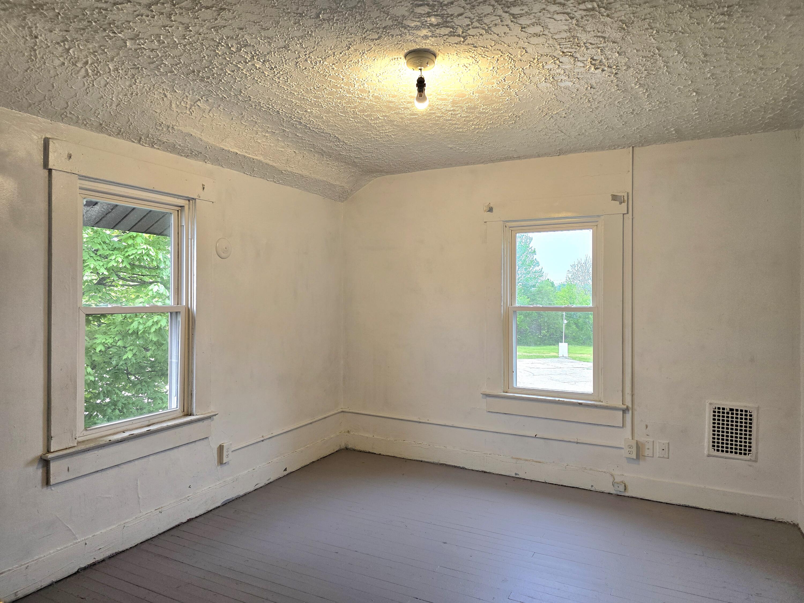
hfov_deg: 73.9
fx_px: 534
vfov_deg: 58.9
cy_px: 302
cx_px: 402
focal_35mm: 23
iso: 125
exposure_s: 1/182
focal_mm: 6.3
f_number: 1.7
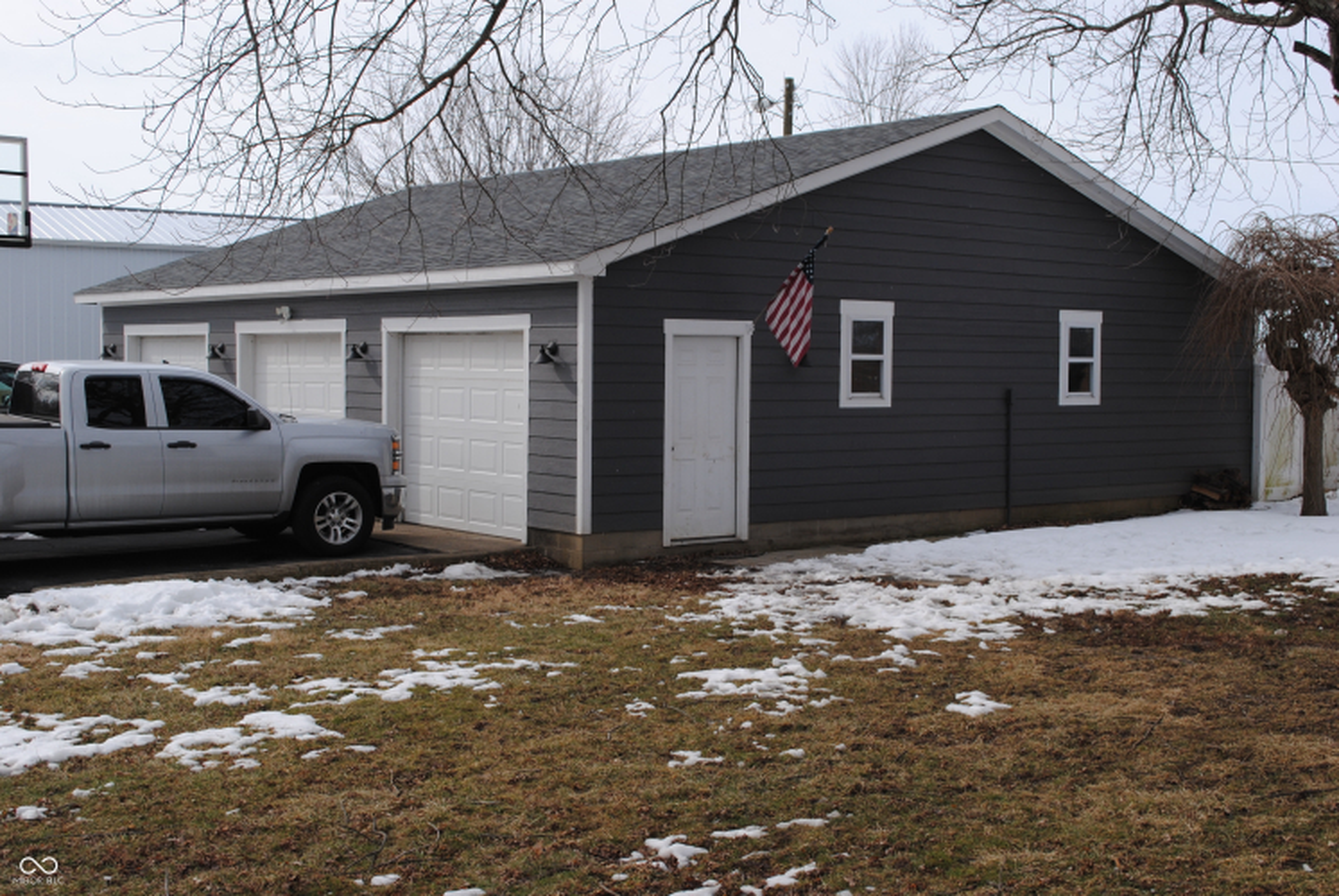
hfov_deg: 41.1
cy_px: 448
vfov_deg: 28.1
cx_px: 670
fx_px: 1787
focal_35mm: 48
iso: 100
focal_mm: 32
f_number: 8
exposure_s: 1/250
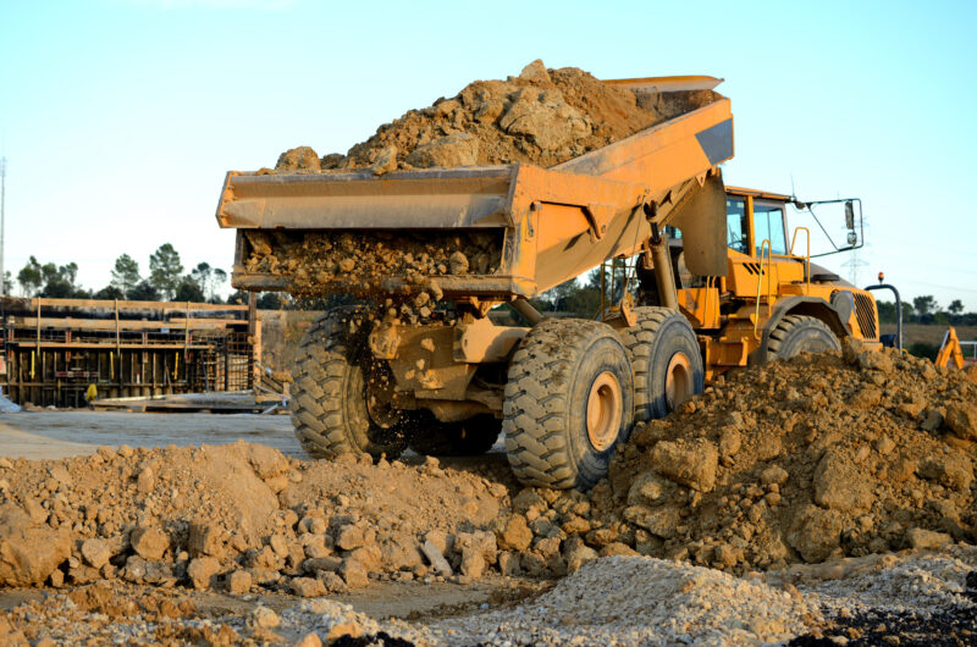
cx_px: 488
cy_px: 324
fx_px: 1422
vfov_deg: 25.6
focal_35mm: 52
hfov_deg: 37.9
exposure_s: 1/500
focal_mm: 35
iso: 160
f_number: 3.2
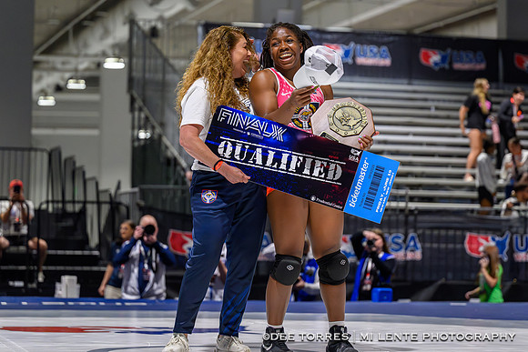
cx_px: 294
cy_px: 129
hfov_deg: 18.3
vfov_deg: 12.3
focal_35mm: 112
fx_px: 1638
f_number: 2.8
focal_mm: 86
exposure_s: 1/500
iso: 5600
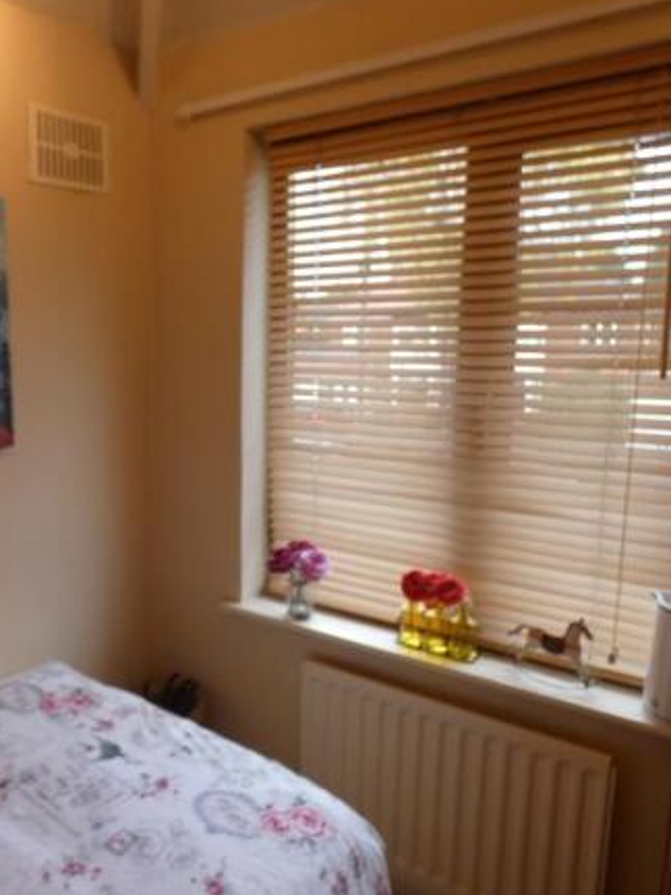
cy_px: 446
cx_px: 165
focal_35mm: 27
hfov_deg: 49.2
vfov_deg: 65.3
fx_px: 698
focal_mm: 3.6
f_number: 2.8
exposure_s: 1/60
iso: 250
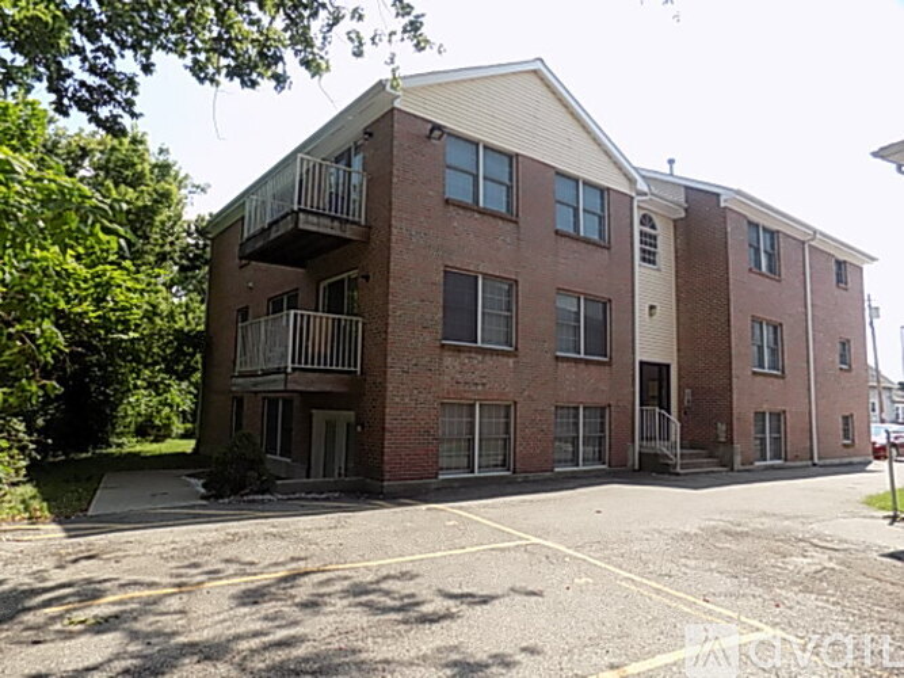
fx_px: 601
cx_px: 452
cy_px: 339
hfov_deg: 73.9
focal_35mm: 23
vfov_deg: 58.9
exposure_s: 1/640
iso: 80
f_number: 3.1
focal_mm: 4
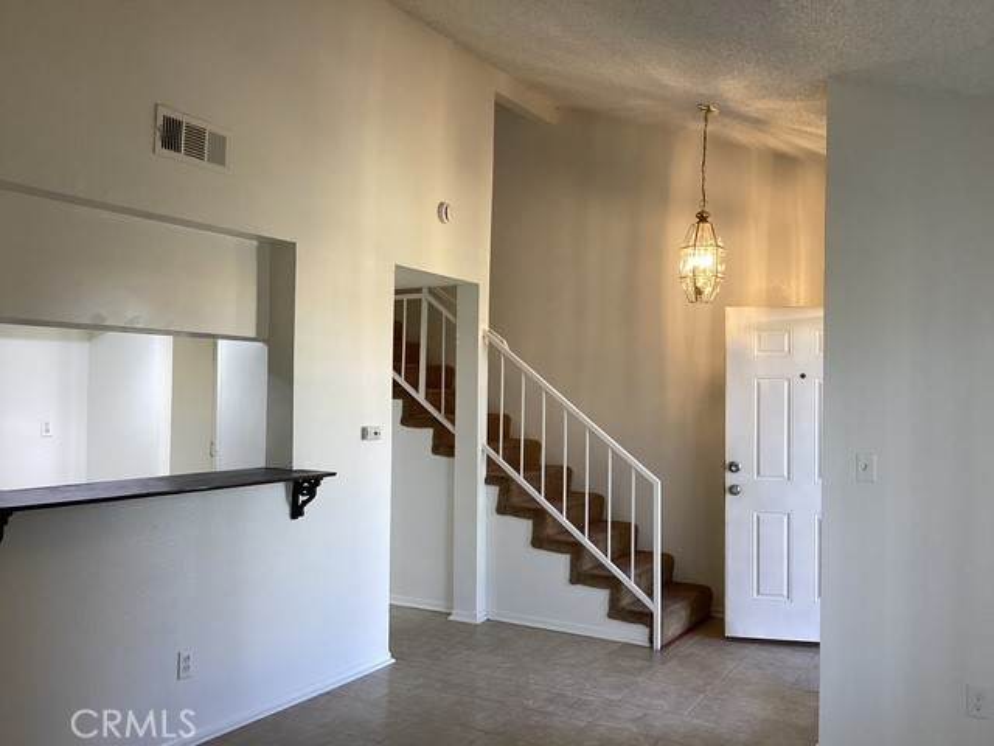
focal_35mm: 31
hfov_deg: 58.4
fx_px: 890
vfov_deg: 45.4
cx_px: 497
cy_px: 373
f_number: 2.4
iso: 100
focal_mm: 3.3
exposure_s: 1/60
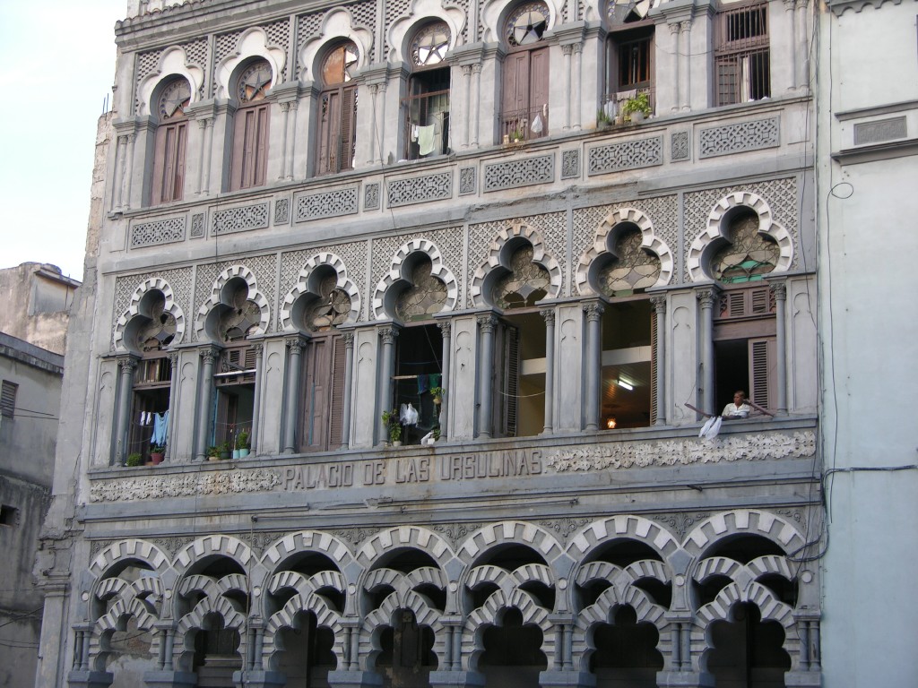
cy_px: 344
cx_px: 459
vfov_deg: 23.7
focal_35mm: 62
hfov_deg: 31.2
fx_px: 1644
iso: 50
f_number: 3.2
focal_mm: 15.7
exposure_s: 1/42.4
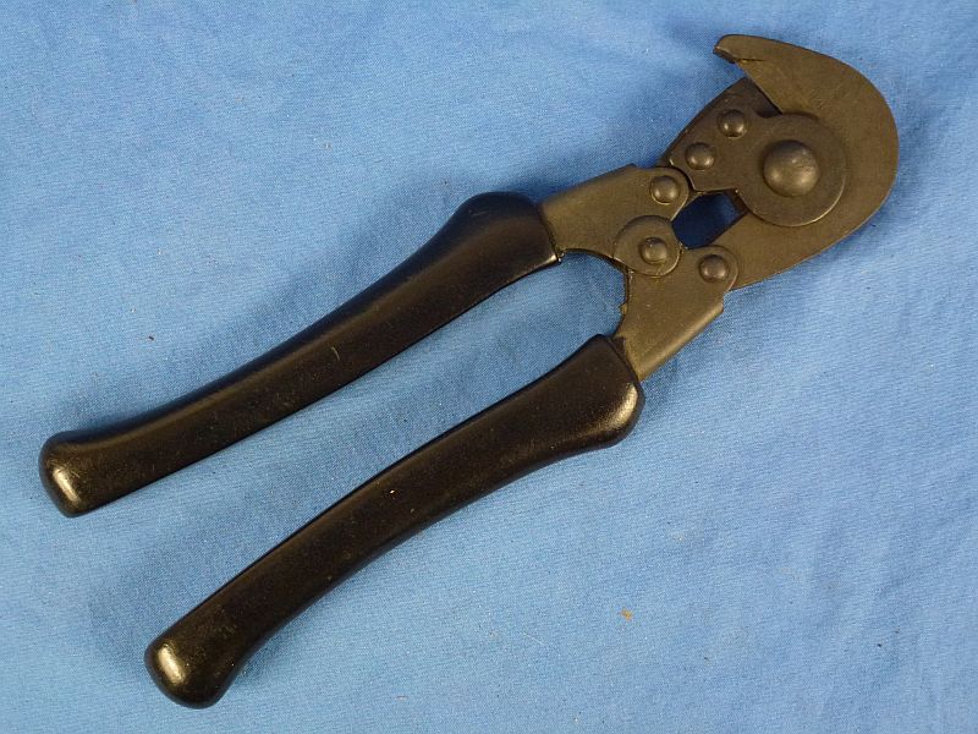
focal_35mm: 38
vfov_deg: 37.7
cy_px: 367
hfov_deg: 49.0
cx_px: 489
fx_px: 1074
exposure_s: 1/80
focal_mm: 6.8
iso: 400
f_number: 3.8
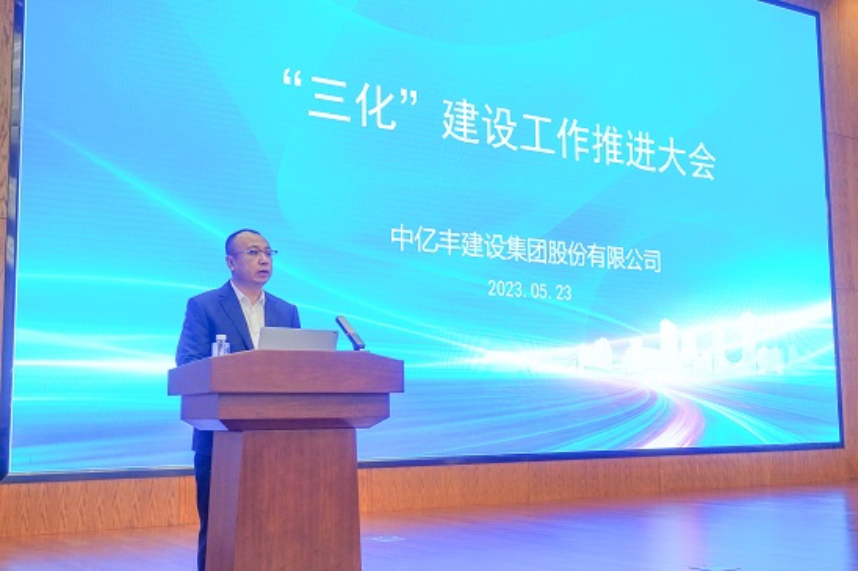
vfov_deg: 31.2
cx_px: 429
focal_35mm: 43
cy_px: 286
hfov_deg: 45.4
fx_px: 1024
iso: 400
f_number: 2.8
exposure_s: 1/100
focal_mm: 15.94
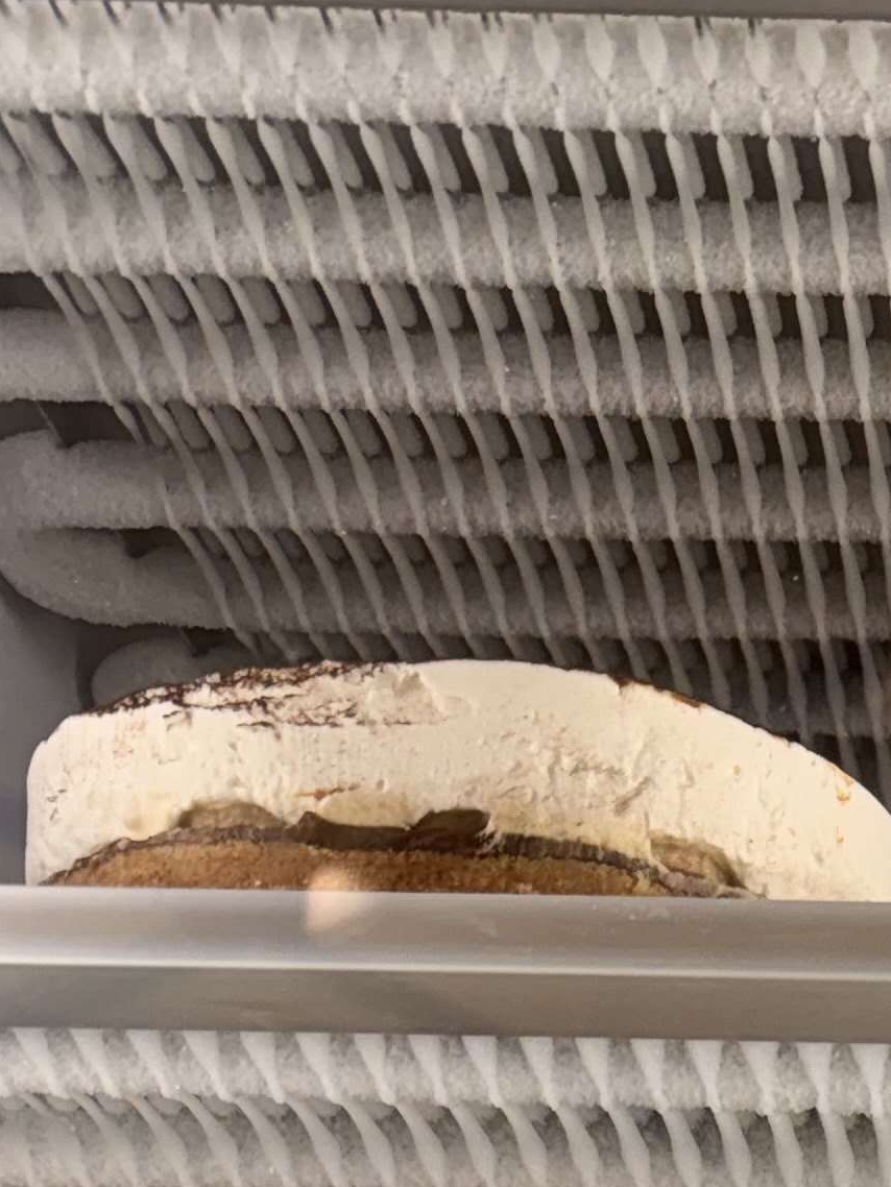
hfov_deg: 16.2
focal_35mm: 85
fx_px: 2916
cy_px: 2061
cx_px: 1242
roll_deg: +0.6
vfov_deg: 18.6
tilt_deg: +5.8
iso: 50
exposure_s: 1/100
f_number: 1.78
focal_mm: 6.76
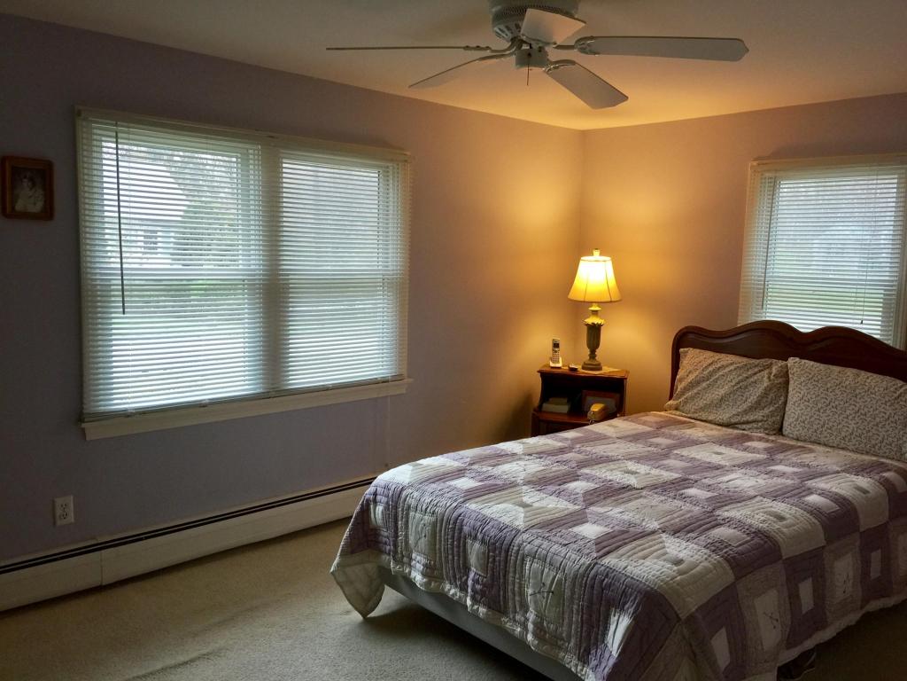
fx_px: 760
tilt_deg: -7.5
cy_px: 340
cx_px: 454
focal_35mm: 29
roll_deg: -1.1
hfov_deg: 61.7
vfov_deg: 48.2
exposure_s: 1/30
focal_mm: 4.15
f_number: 2.2
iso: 50
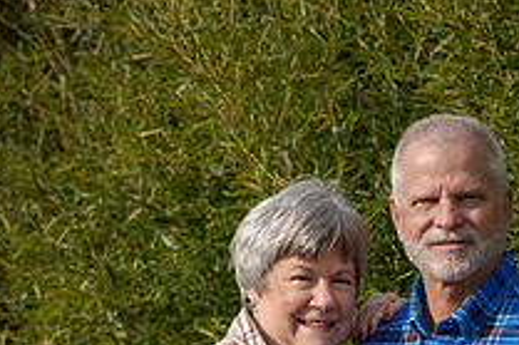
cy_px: 372
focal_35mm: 241
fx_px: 3472
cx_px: 343
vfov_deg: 5.7
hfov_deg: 8.5
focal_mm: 112
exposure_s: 1/1000
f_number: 10
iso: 400
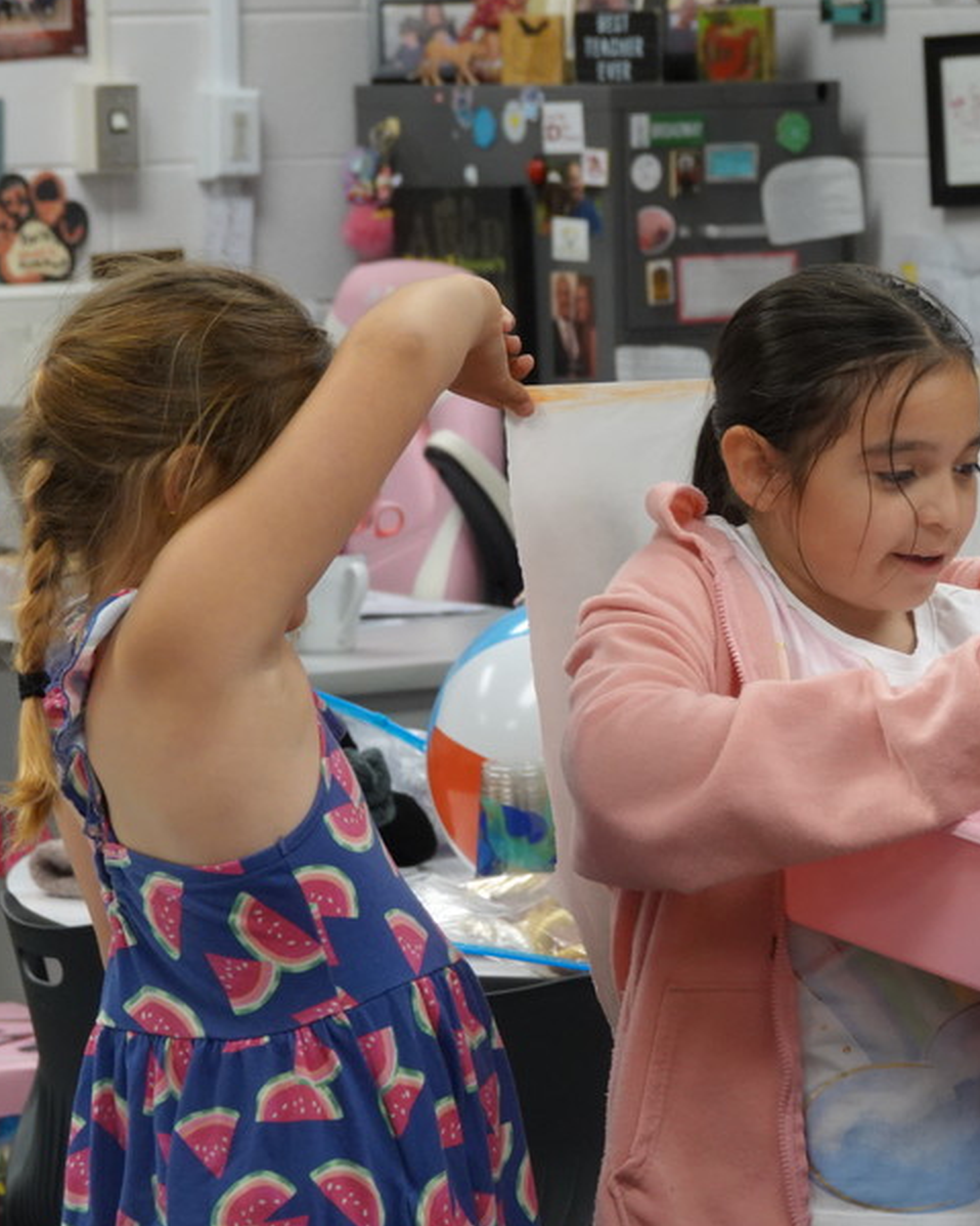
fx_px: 6455
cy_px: 654
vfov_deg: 10.8
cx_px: 923
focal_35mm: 178
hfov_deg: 8.6
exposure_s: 1/100
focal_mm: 40.73
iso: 800
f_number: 4
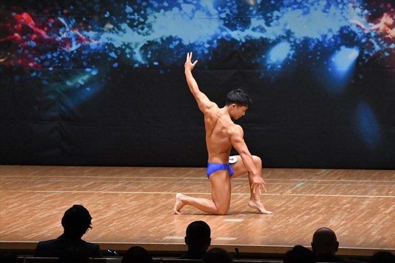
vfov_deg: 6.1
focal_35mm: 225
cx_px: 198
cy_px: 132
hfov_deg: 9.2
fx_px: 2468
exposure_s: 1/400
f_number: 5.6
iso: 6400
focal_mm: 150
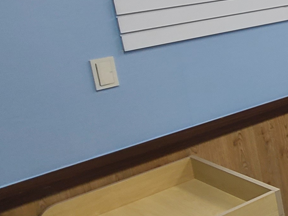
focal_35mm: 58
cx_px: 600
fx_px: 483
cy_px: 19
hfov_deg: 18.3
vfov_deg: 24.5
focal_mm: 2.2
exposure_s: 1/59
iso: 80
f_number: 2.2
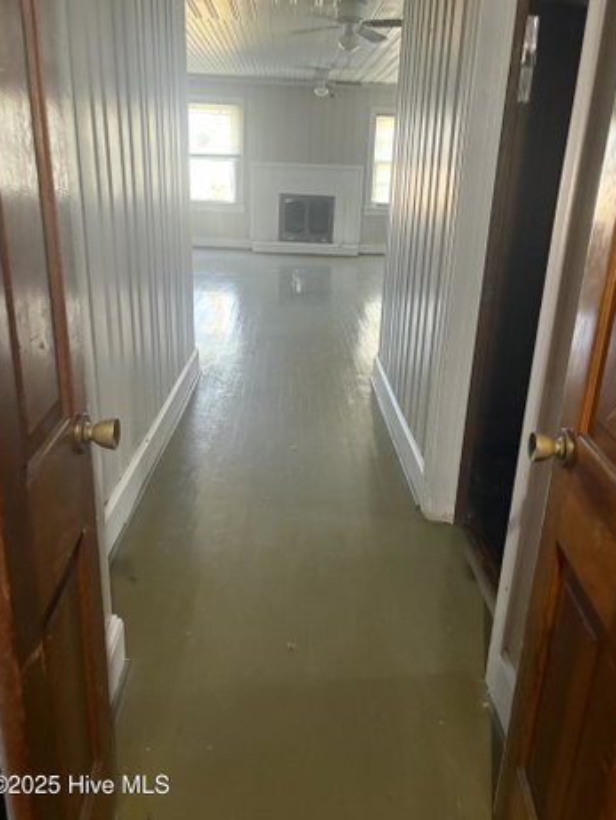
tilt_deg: -18.3
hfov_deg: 51.4
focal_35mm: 27
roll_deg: -2.5
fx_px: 640
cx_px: 307
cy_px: 398
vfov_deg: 65.3
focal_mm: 5.96
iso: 400
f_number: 1.6
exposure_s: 1/60
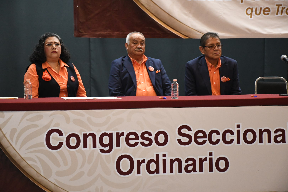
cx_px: 144
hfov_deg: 20.6
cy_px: 96
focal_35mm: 99
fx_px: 792
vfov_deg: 13.8
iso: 5000
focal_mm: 66
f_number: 5.6
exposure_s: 1/100
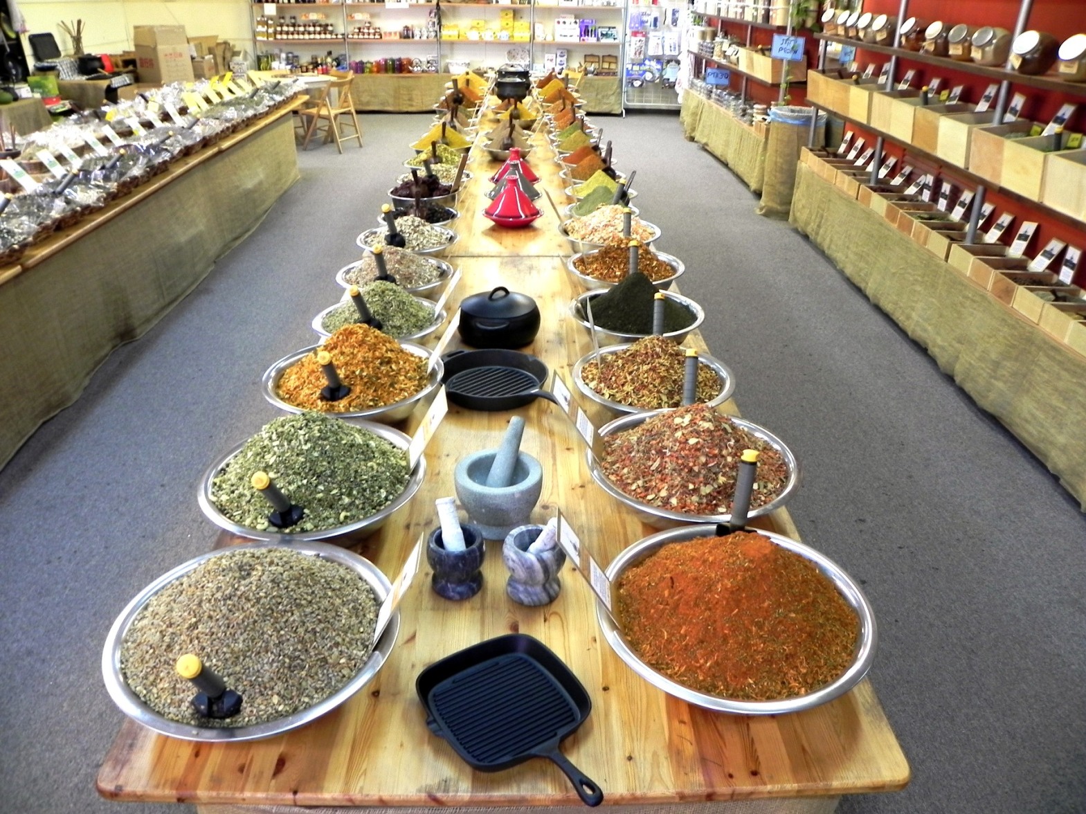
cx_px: 543
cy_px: 407
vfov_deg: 53.0
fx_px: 816
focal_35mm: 26
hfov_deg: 67.3
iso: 160
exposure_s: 1/13
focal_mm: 4.6
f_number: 2.8
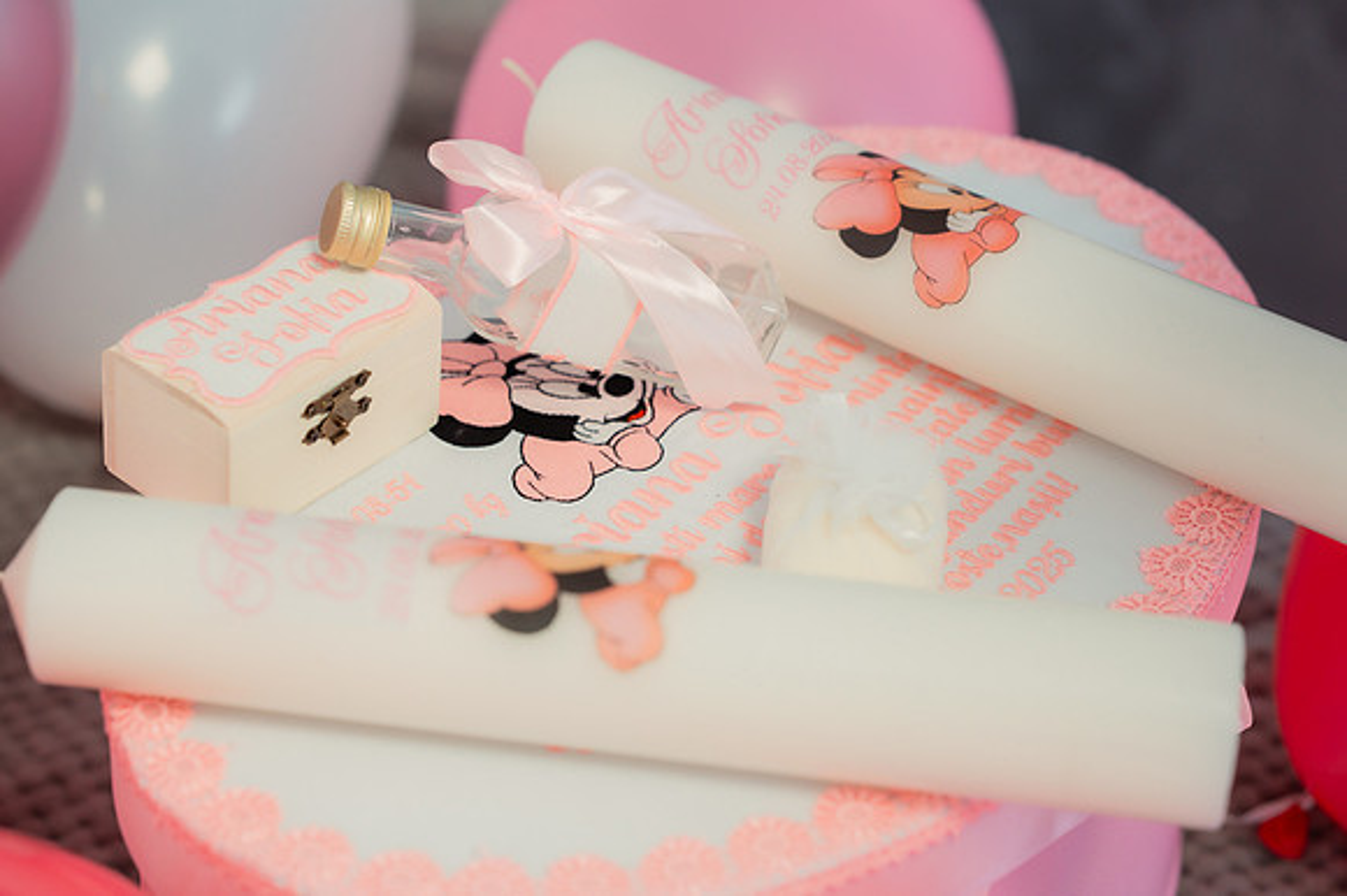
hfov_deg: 23.9
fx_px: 3178
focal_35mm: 85
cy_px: 448
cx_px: 674
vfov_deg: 16.1
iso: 800
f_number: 3.5
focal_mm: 85
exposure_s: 1/250
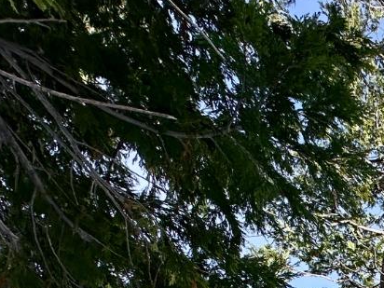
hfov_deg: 23.4
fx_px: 566
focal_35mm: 51
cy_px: 521
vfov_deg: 20.3
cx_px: 660
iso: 40
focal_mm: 2.22
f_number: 2.2
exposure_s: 1/790
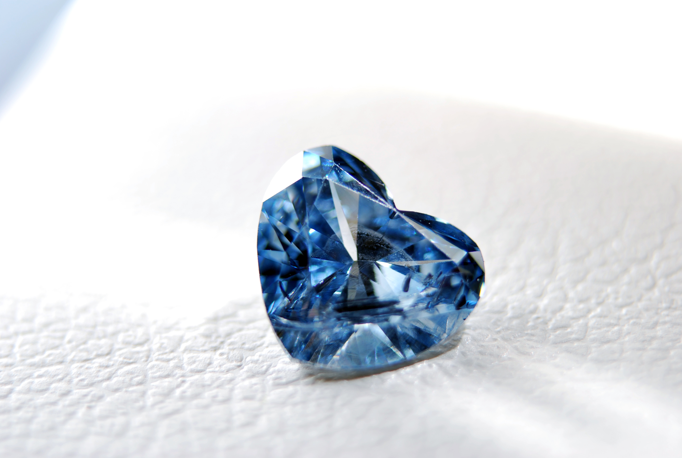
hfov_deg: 26.9
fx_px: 1424
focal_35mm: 75
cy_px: 229
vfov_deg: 18.3
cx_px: 341
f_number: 5.6
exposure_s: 1/125
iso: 110
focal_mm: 50
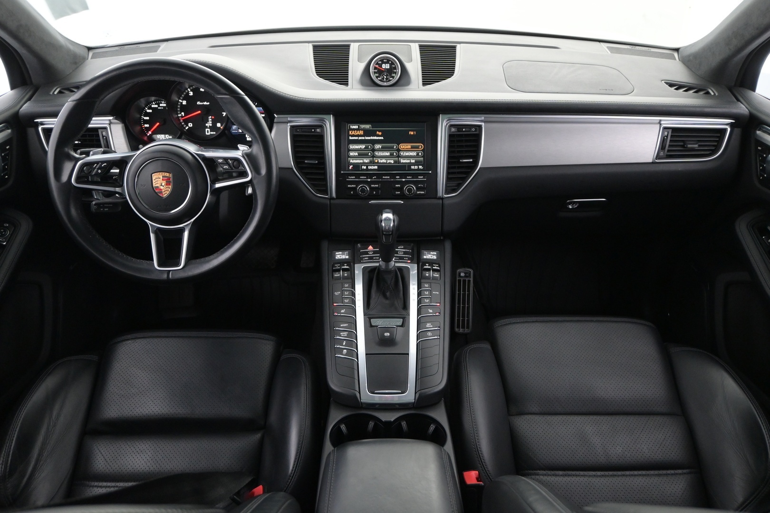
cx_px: 385
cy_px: 256
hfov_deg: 63.2
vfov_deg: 44.6
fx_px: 626
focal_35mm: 29
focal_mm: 19.5
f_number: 3.8
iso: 2500
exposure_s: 1/30
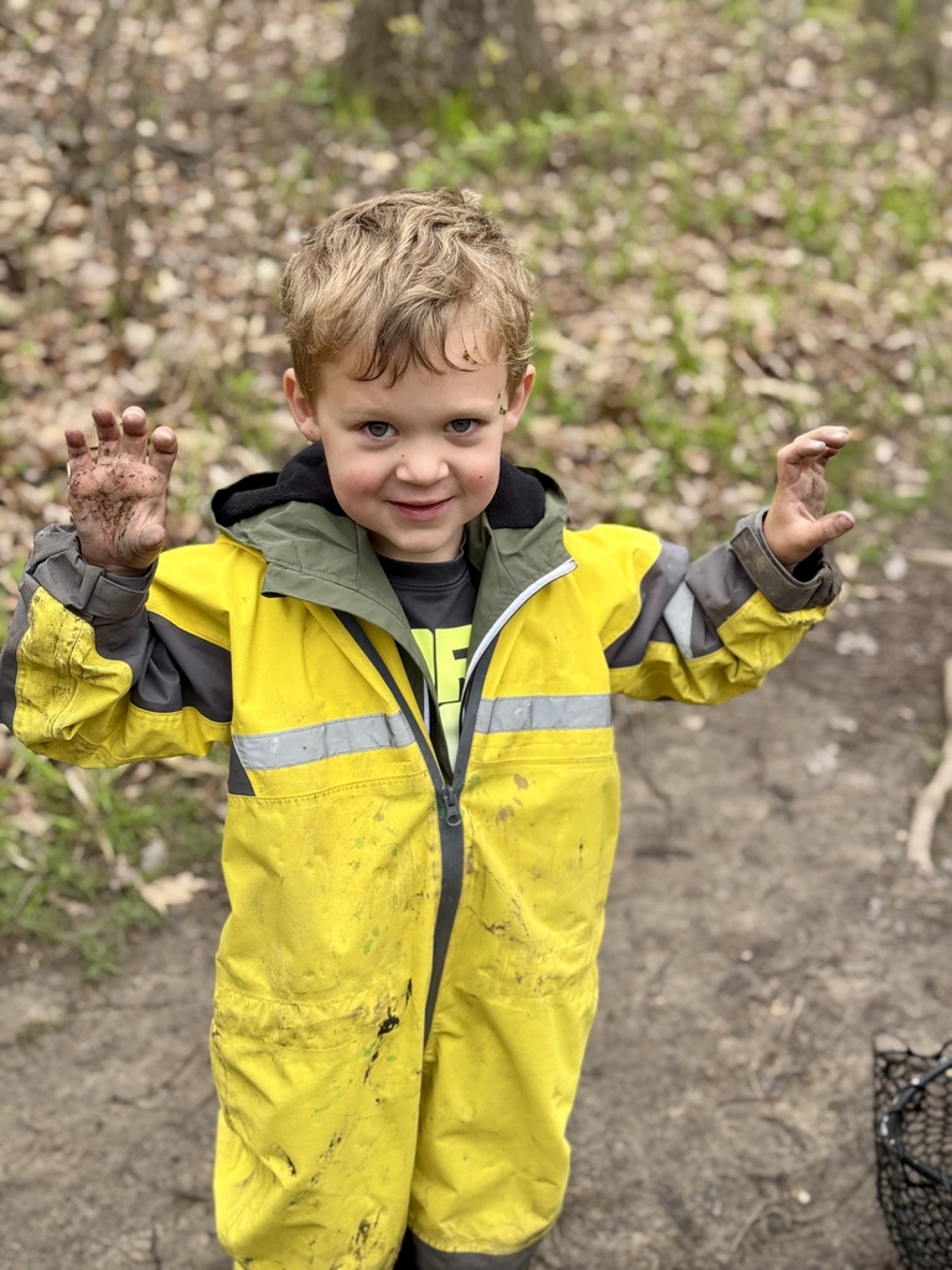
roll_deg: +0.0
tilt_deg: -20.8
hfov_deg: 30.3
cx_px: 476
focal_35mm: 48
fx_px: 1760
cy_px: 635
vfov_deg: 39.7
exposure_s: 1/778
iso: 64
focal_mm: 6.76
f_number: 1.78
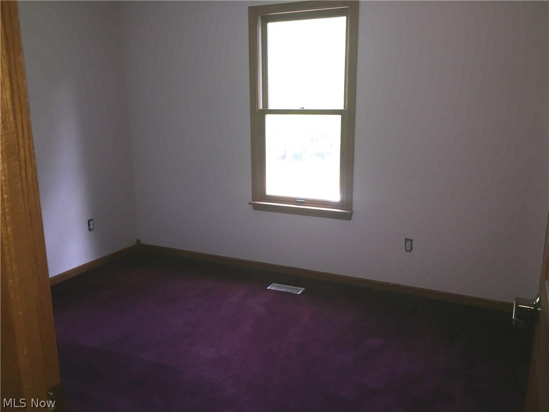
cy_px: 206
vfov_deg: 48.2
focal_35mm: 29
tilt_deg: -11.9
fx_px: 460
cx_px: 274
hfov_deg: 61.7
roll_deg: -0.2
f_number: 2.2
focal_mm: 4.15
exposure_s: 1/30
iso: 40
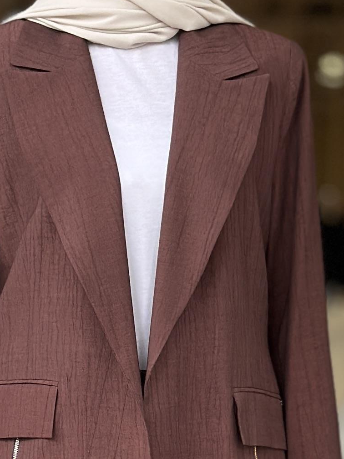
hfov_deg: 7.7
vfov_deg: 10.2
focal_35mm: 192
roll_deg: -1.0
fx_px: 2544
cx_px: 132
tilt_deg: -2.0
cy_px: 499
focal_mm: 6.86
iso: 80
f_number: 1.78
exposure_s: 1/482
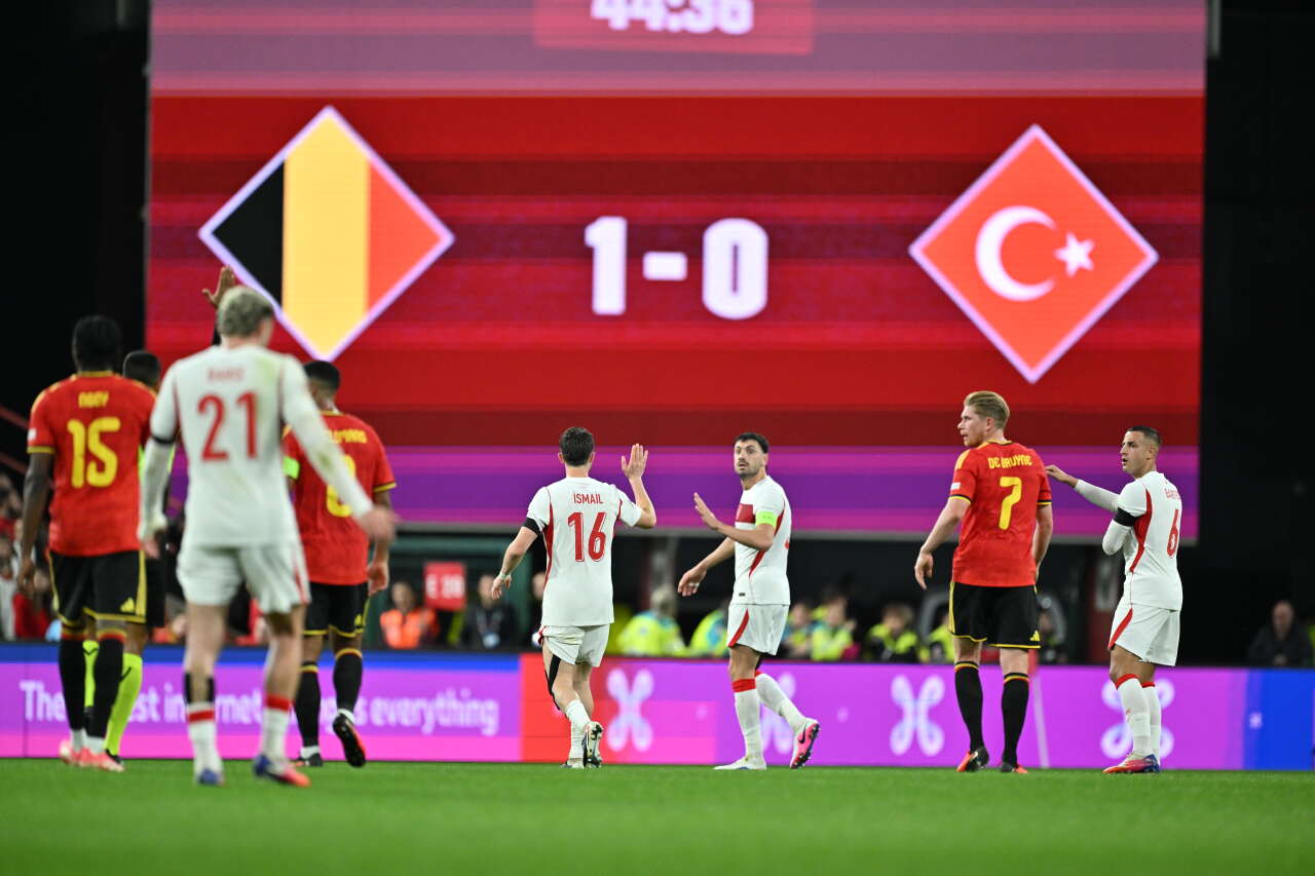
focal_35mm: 400
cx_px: 658
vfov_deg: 3.4
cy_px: 438
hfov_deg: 5.2
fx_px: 14608
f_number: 2.8
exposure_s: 1/1600
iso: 2500
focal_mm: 400
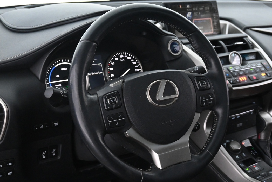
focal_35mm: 51
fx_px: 385
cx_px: 155
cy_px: 128
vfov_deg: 26.3
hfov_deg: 38.8
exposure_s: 1/40
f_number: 4
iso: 2500
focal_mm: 22
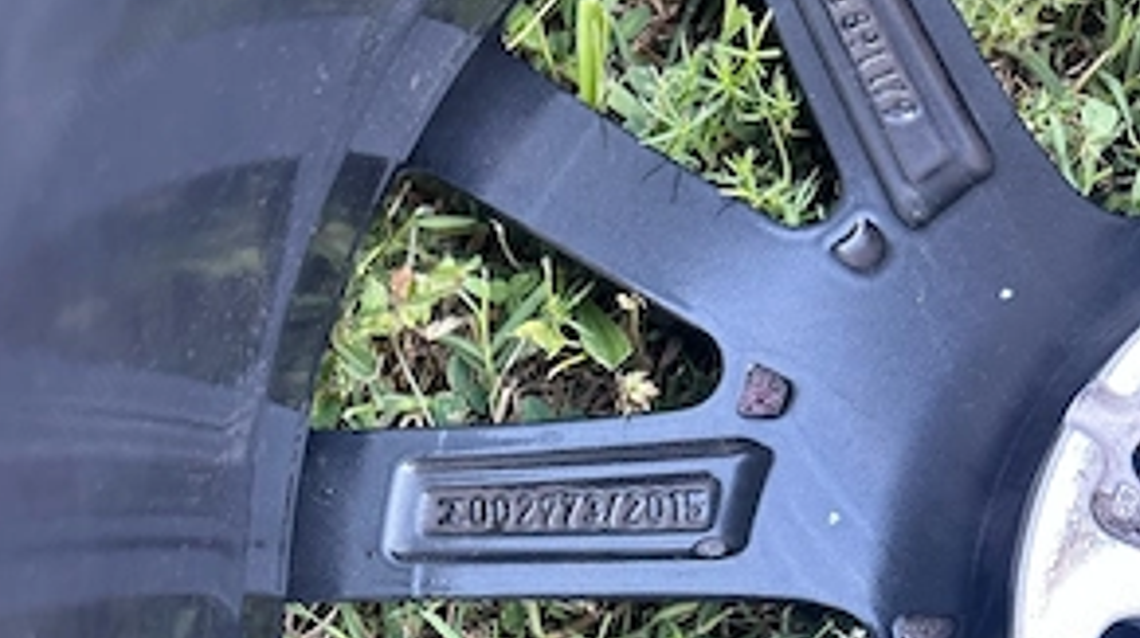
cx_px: 556
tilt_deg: -85.8
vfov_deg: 29.7
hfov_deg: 55.3
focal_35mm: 36
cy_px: 689
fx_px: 1087
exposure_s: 1/63
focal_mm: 6.86
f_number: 1.78
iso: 250
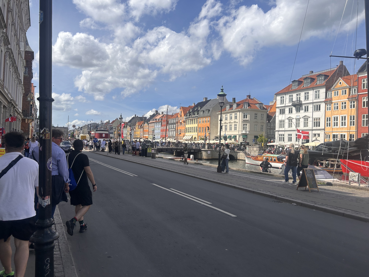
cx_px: 184
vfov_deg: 53.1
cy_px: 138
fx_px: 277
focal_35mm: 26
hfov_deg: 67.3
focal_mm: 5.7
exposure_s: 1/5587
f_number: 1.5
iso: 50
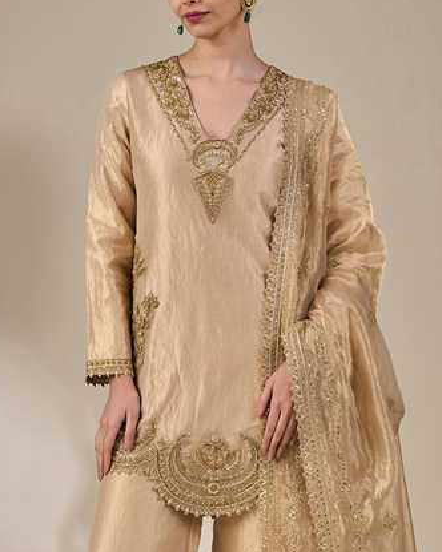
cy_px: 235
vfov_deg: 33.0
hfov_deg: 26.7
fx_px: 932
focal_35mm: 57
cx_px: 221
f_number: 5.6
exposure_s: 1/160
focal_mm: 48
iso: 250
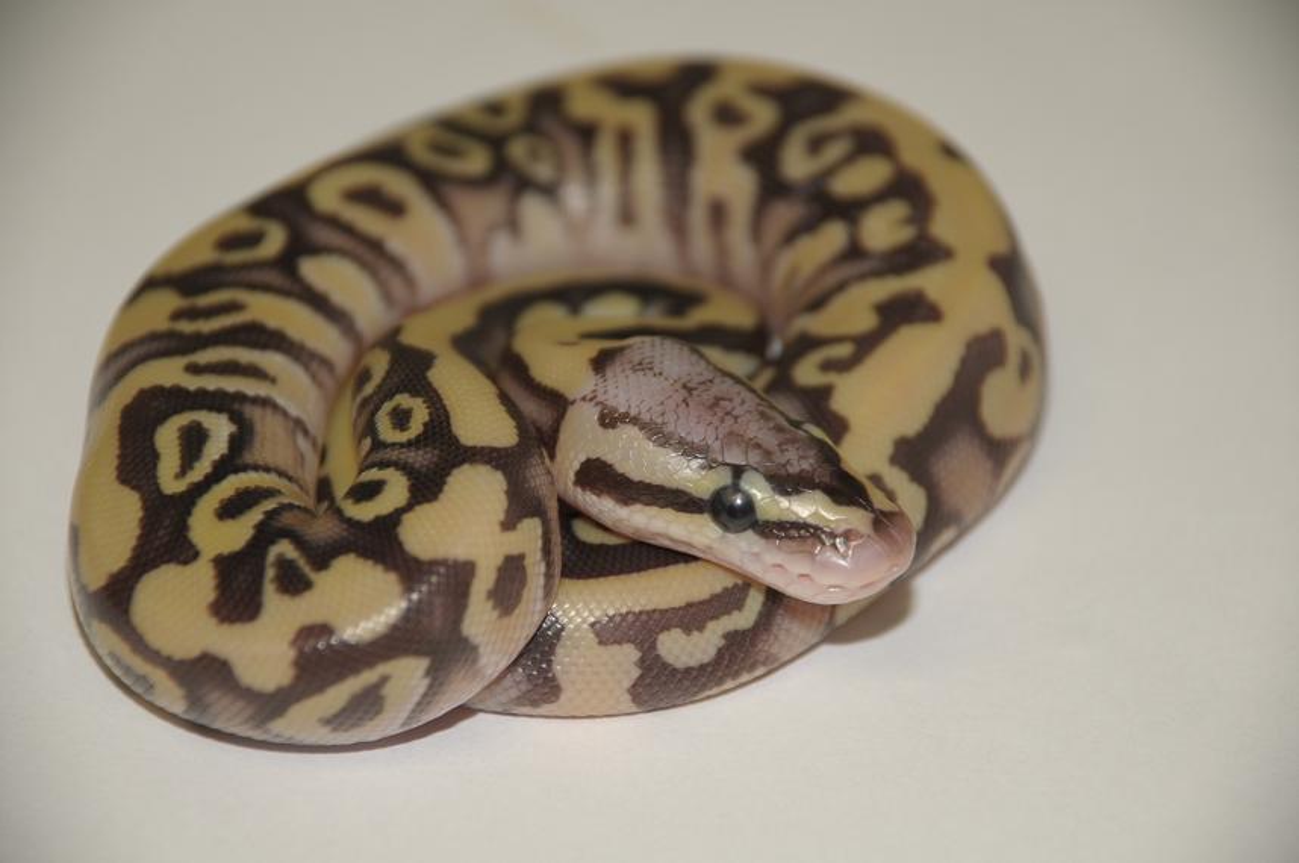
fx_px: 7298
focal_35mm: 202
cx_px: 650
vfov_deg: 6.8
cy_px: 432
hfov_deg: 10.2
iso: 200
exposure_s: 1/60
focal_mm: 135
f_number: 5.6
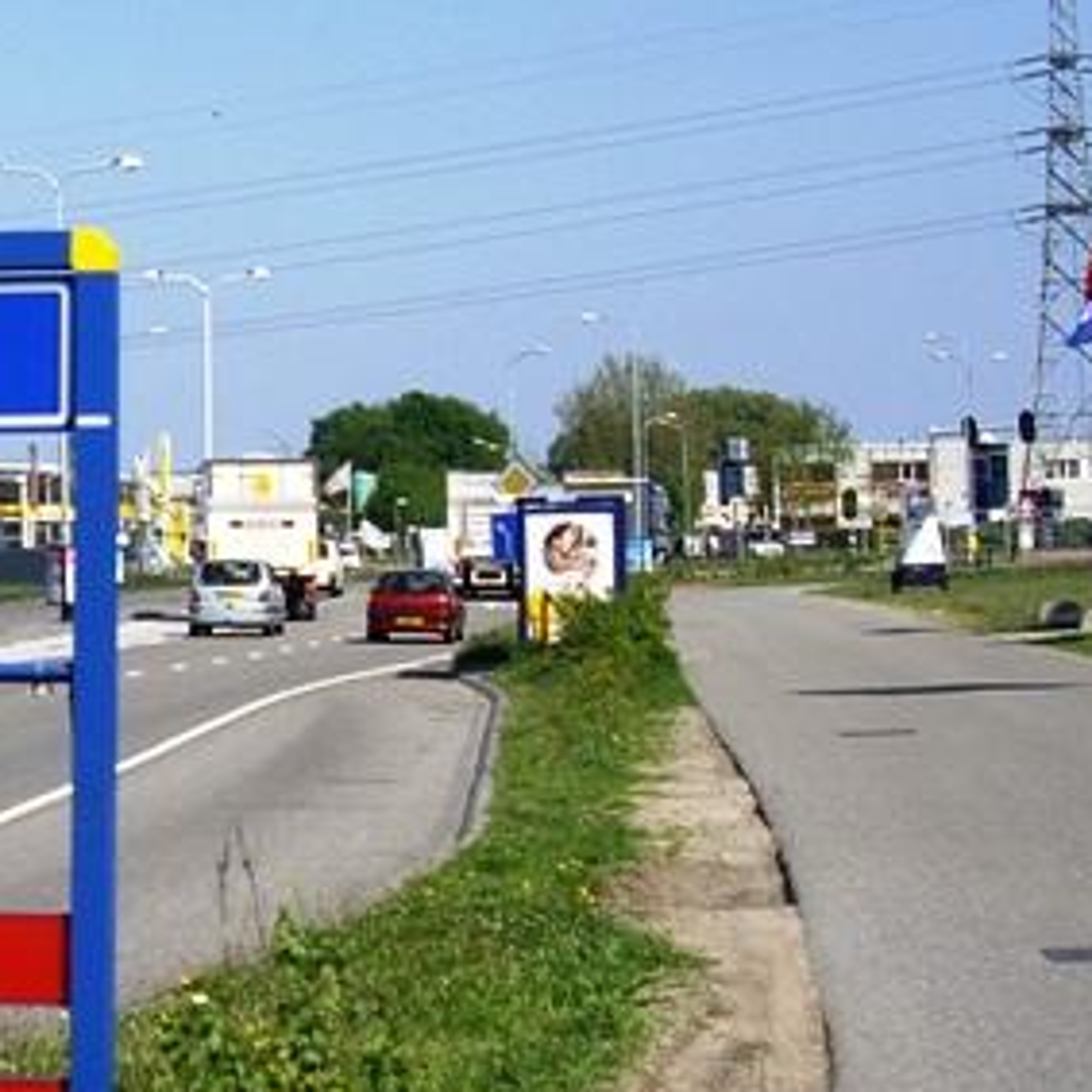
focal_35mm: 76
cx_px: -4
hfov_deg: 21.9
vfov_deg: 22.8
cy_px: 579
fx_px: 2712
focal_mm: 7.9
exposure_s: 1/125
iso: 64
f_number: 8
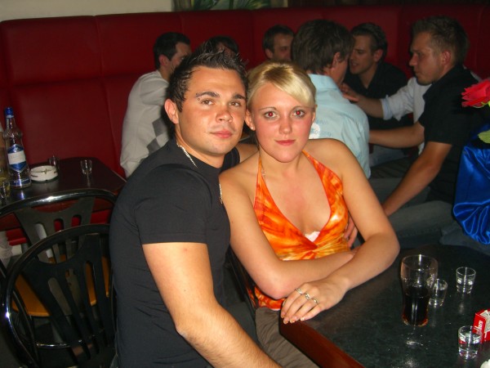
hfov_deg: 49.0
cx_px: 245
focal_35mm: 38
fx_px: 538
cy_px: 184
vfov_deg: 37.7
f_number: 2.8
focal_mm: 7.9
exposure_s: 1/60
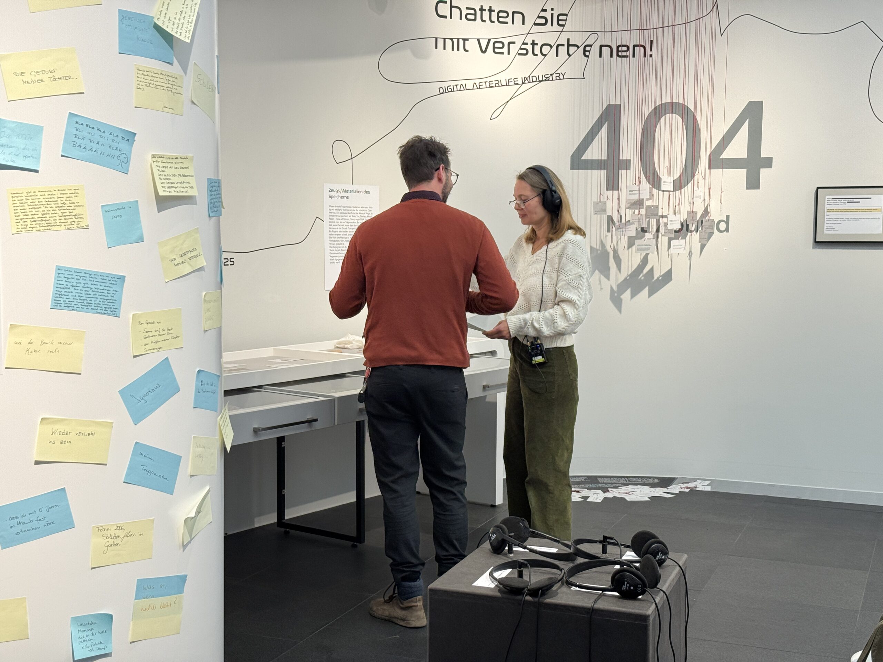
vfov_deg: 30.3
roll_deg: -0.3
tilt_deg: -5.0
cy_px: 331
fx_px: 1224
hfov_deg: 39.7
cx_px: 442
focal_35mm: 48
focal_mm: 6.76
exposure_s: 1/121
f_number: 1.78
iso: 80
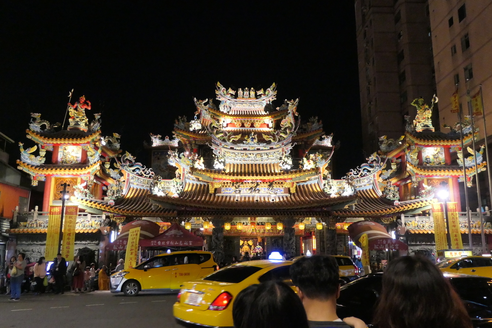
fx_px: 424
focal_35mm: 31
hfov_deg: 60.3
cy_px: 164
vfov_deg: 42.3
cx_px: 246
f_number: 3.6
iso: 3200
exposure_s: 1/100
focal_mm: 11.3
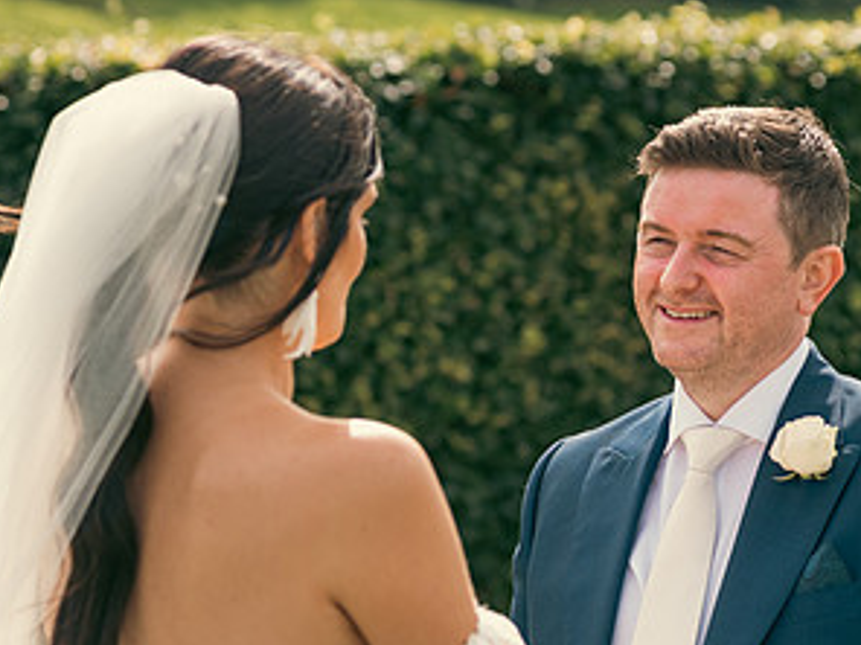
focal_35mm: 151
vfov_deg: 9.8
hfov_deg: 13.1
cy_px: 443
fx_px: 3756
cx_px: 433
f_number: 3.5
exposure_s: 1/250
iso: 100
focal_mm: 80
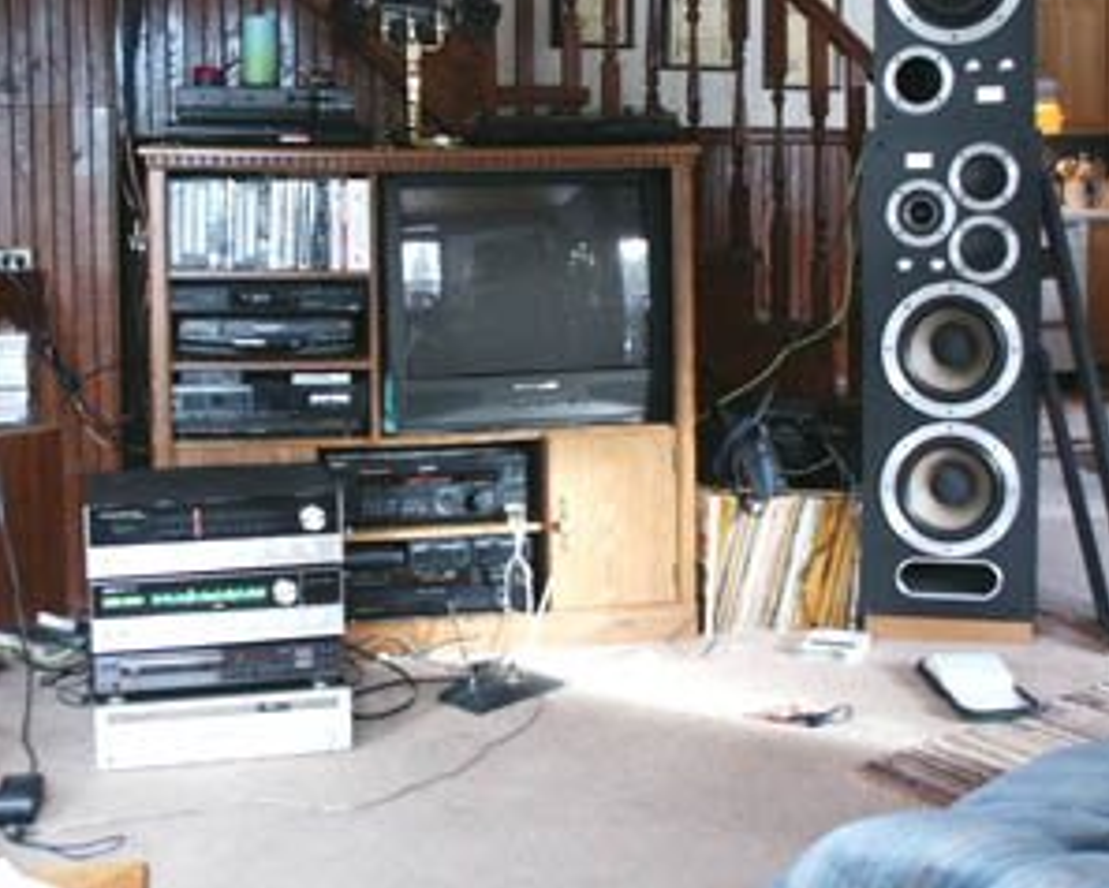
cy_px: 265
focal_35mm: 46
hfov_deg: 40.3
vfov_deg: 32.4
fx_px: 1511
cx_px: 556
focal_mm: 7.18
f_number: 3
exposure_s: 1/8
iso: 200
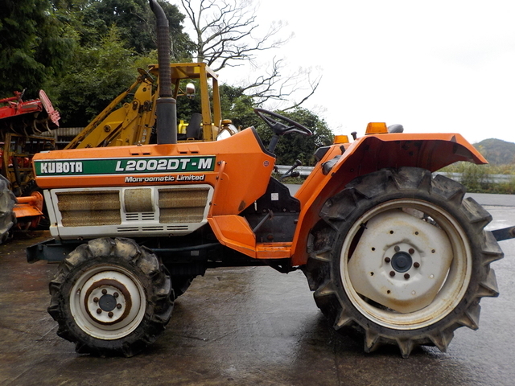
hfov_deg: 60.0
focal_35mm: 30
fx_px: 446
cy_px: 193
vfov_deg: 46.8
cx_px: 258
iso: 125
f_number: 3.3
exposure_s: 1/125
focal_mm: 4.1
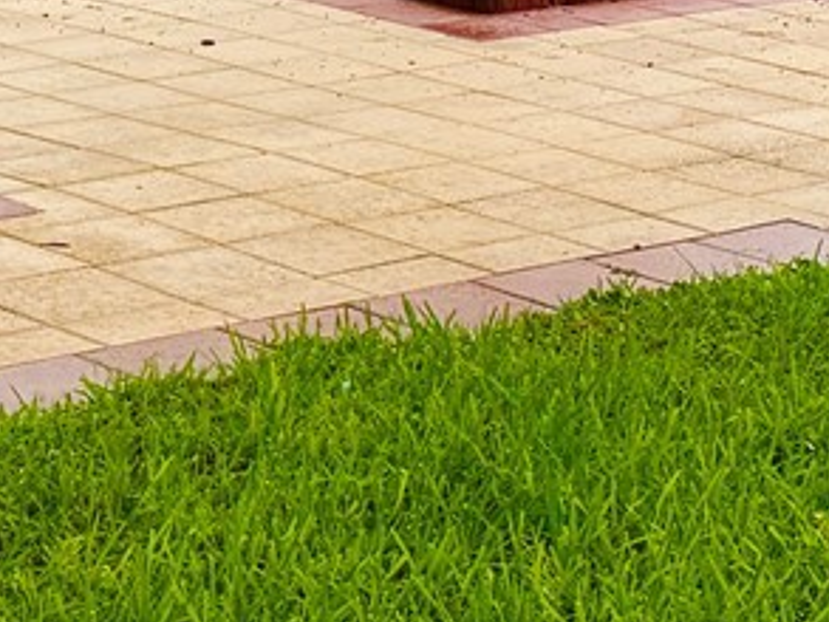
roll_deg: -2.3
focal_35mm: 131
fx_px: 3139
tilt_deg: +2.4
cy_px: -645
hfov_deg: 15.0
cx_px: 540
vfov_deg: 10.4
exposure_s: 1/792
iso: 80
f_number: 1.78
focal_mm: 6.76
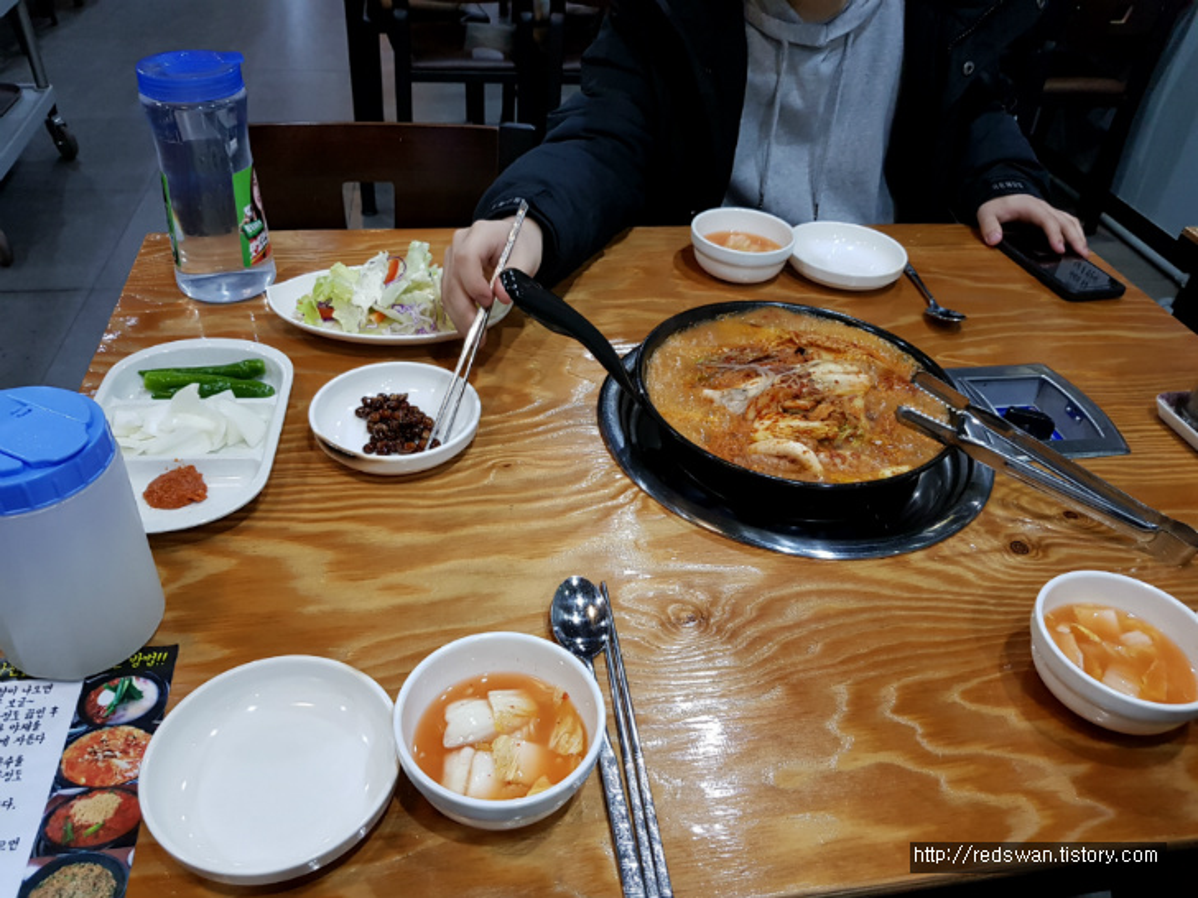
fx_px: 900
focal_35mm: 26
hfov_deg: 67.3
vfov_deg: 53.1
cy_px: 449
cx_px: 599
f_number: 1.7
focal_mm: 4.2
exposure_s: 1/40
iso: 160
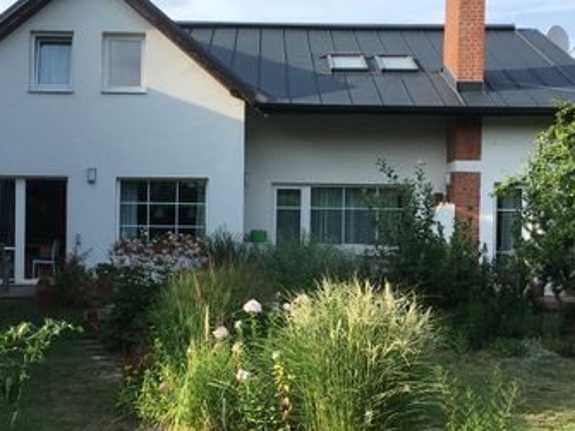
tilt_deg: +1.0
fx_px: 863
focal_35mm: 52
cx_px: 257
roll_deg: -0.1
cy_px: 247
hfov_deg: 36.8
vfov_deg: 28.0
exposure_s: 1/746
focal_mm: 4.15
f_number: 2.2
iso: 25
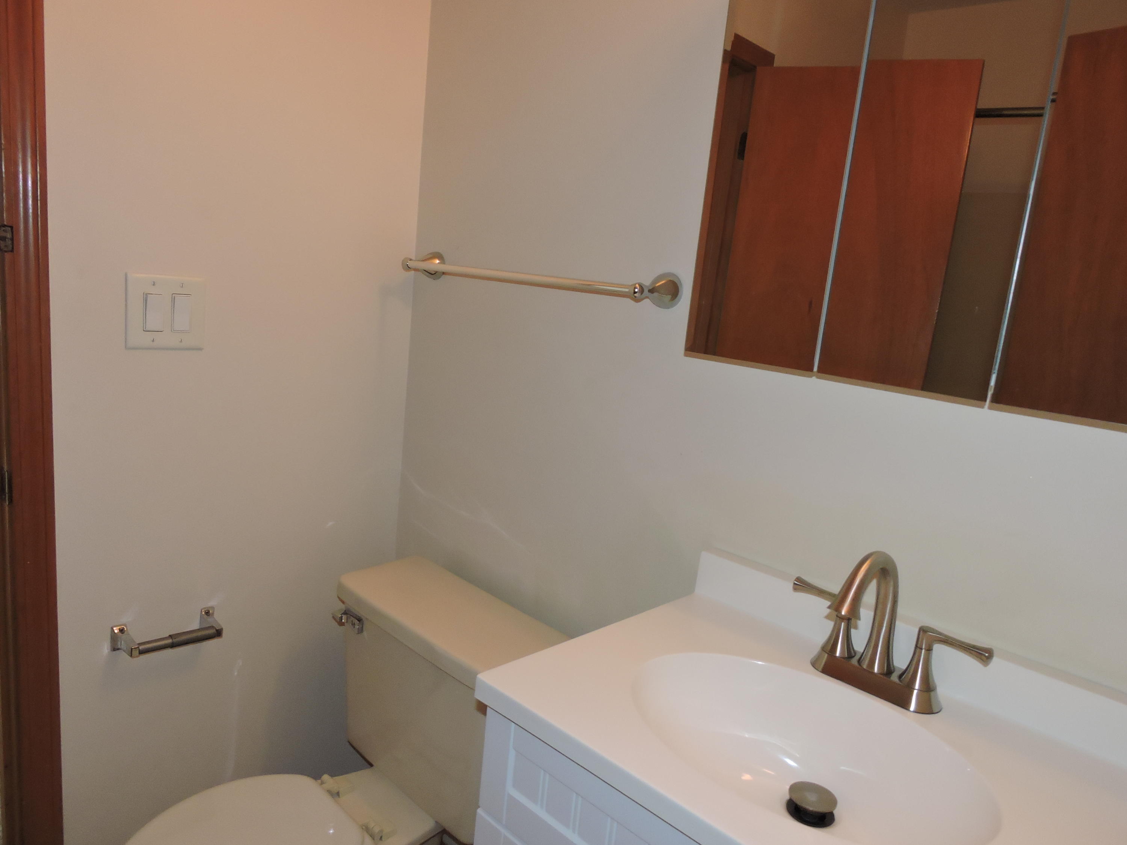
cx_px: 564
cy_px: 422
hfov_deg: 71.6
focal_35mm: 24
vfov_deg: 56.8
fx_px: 781
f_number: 3.3
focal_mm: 4.3
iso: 450
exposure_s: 1/50
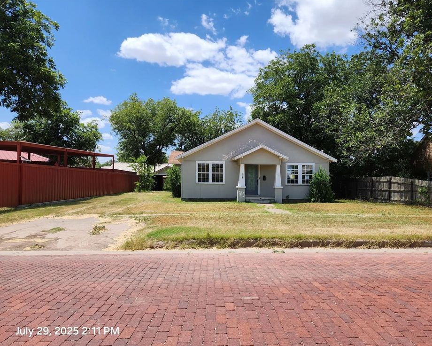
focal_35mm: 25
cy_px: 179
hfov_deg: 68.0
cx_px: 233
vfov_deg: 56.8
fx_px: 320
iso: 20
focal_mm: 5.4
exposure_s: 1/1732
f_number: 1.8
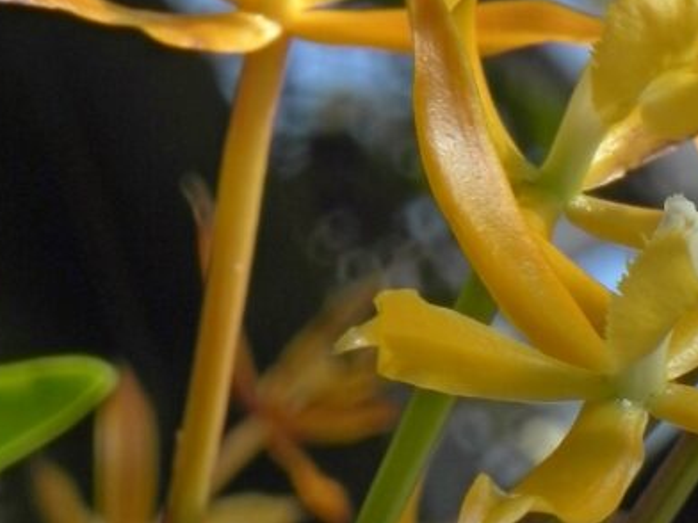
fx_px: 5525
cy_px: 126
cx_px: 657
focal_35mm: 274
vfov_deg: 5.4
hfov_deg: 7.2
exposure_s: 1/230
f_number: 5.6
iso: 160
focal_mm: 18.8
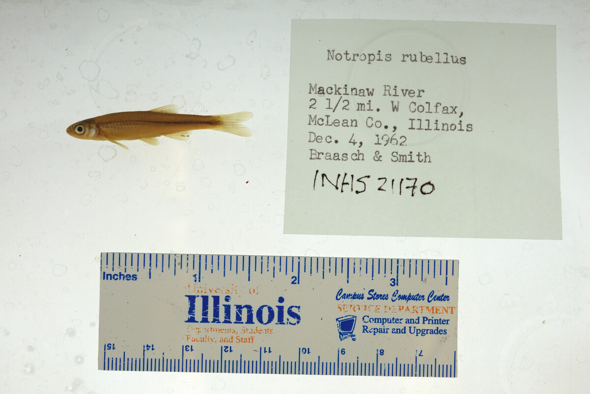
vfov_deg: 22.6
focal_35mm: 60
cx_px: 295
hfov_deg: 33.4
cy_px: 197
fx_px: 984
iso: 100
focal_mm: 60
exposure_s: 1/200
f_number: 10
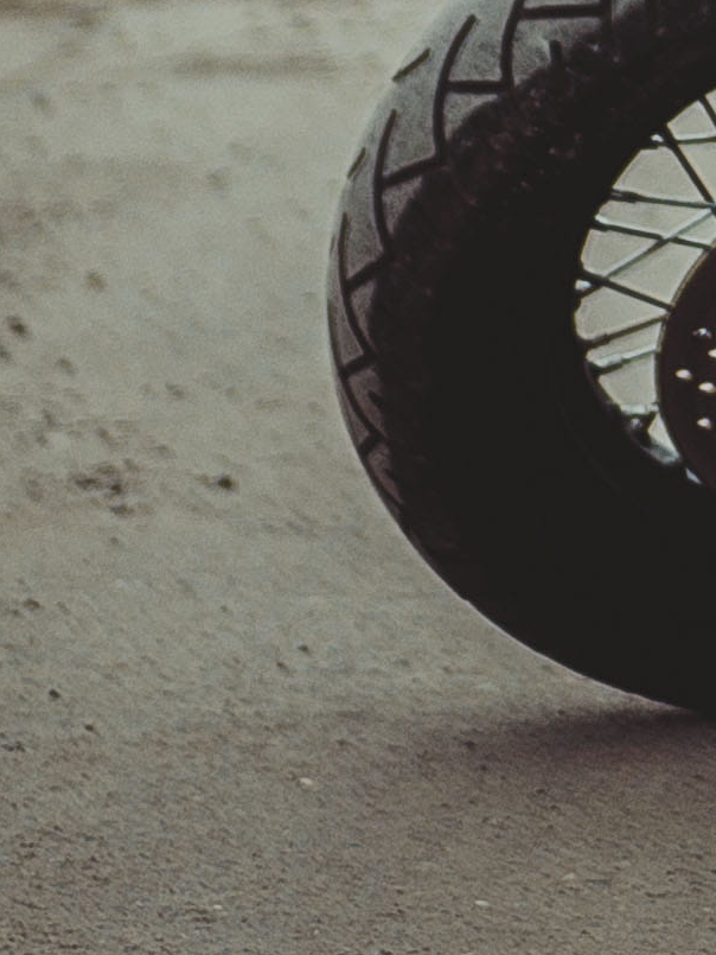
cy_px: -1771
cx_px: 2262
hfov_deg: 2.4
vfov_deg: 3.2
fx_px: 16846
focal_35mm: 611
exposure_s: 1/4000
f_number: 1.8
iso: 160
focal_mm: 85
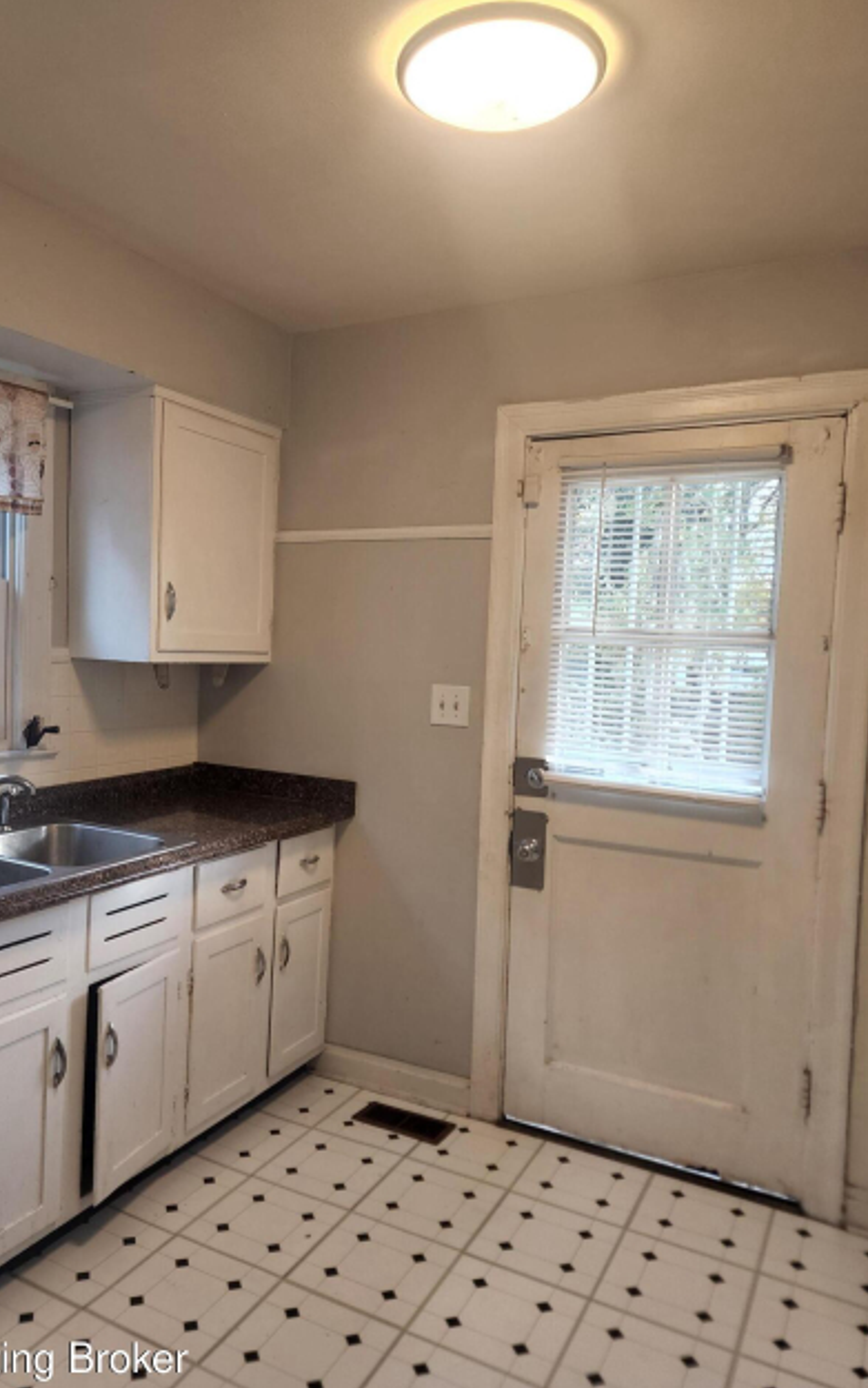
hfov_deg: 47.4
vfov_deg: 70.4
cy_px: 685
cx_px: 353
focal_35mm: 26
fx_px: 983
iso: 160
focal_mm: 6.4
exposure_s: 1/120
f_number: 1.8
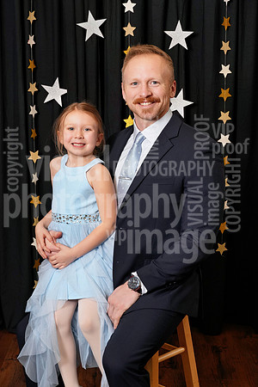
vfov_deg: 29.2
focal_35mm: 69
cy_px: 194
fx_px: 742
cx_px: 129
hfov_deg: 19.7
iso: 800
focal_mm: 46
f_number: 8
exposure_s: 1/125
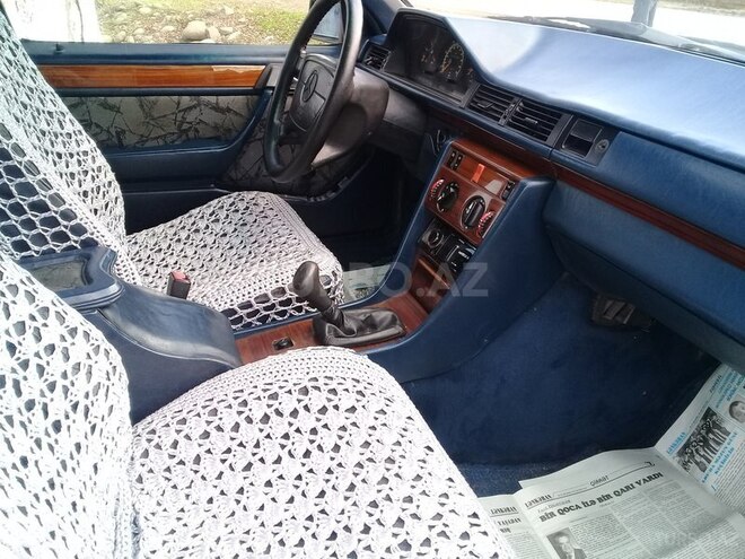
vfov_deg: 45.4
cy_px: 280
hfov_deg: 58.4
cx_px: 372
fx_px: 667
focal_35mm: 31
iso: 64
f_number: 2.2
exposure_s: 1/100
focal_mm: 3.3
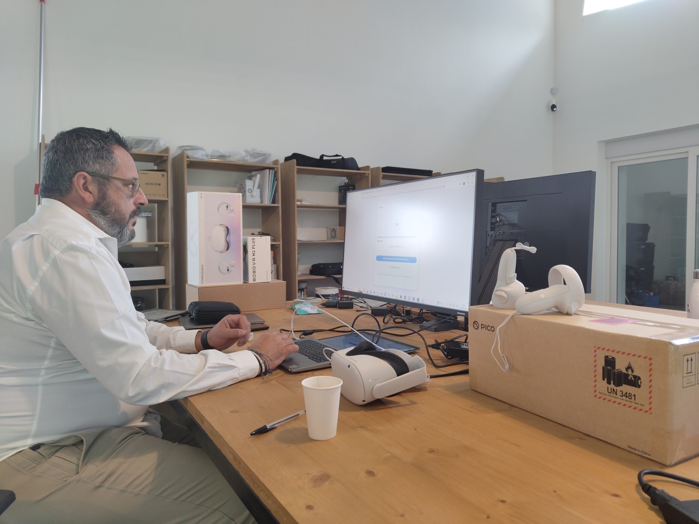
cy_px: 262
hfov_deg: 71.6
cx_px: 350
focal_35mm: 24
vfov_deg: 56.8
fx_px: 485
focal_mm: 5.59
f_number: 1.88
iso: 127
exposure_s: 1/50
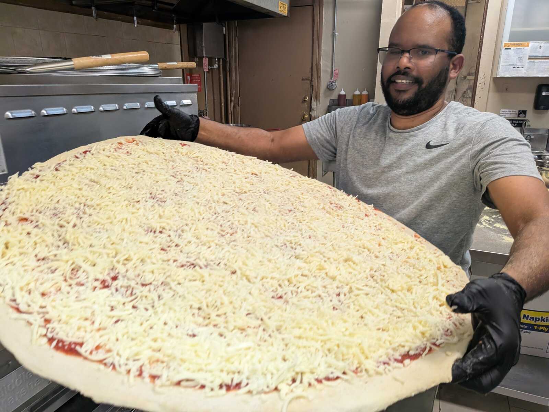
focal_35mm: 24
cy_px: 206
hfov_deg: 71.6
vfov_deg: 56.8
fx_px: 381
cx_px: 274
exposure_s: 1/120
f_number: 1.7
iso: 191
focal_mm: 4.53
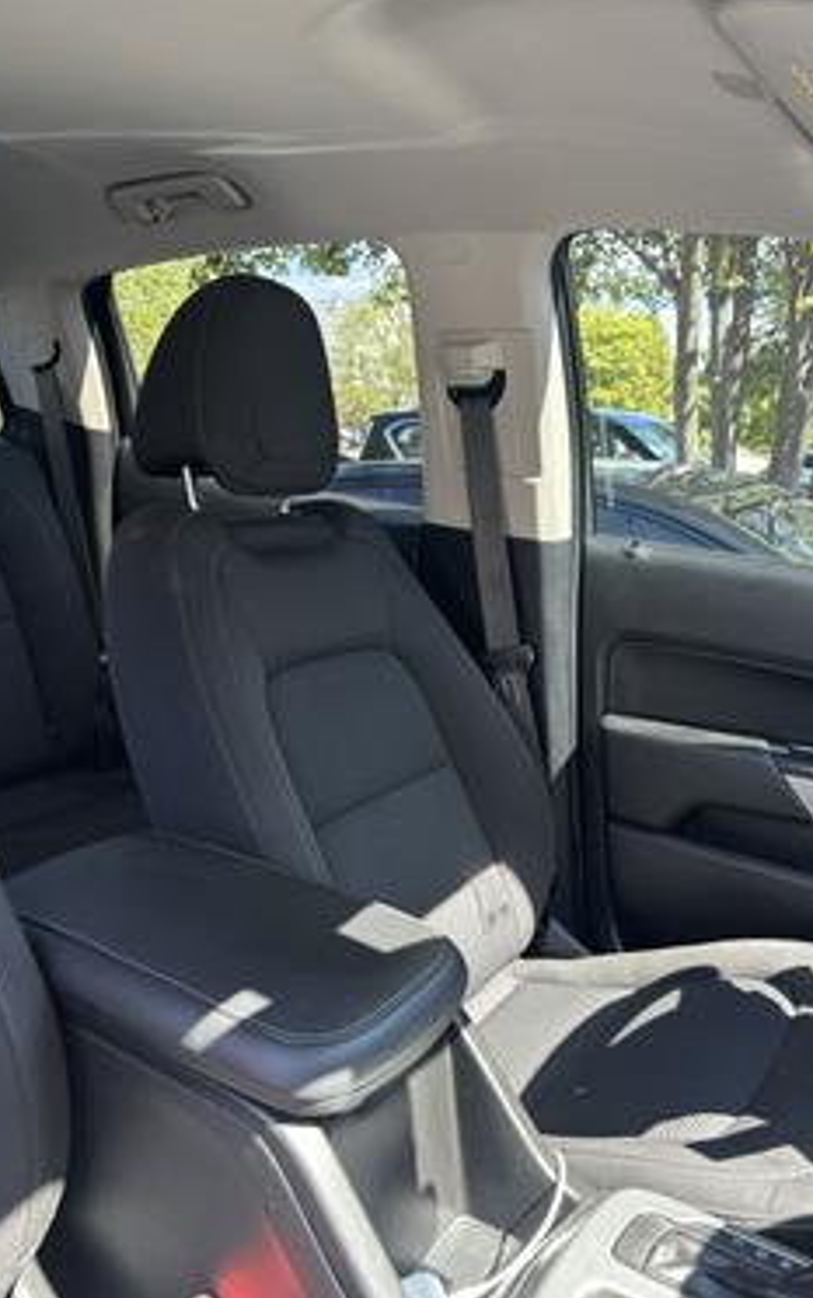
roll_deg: -4.2
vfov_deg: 66.4
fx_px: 991
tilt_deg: -12.7
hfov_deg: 44.5
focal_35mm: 28
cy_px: 646
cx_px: 450
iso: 80
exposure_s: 1/121
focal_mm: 5.96
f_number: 1.6
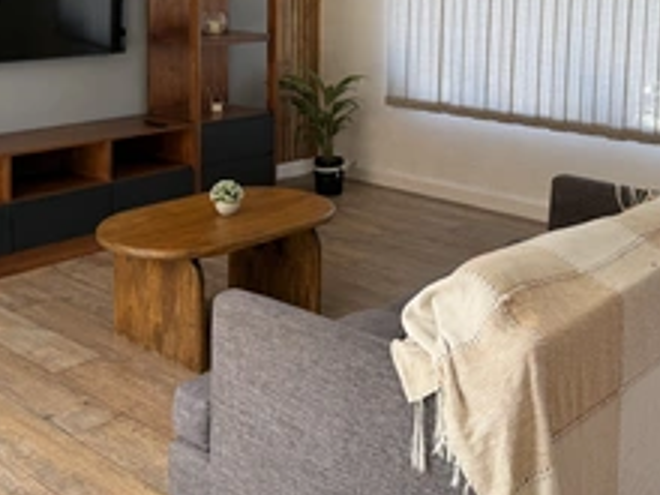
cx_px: 288
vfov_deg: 29.2
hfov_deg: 39.6
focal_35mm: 48
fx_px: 915
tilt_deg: -5.2
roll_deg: -0.6
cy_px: 66
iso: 100
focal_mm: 6.76
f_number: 1.78
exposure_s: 1/121
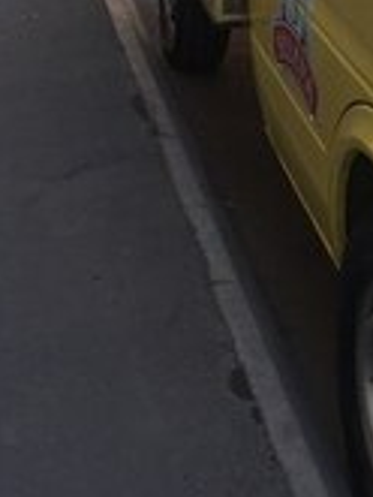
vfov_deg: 21.1
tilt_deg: -10.9
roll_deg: -2.3
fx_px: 1248
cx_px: 382
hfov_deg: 16.6
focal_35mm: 87
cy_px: -81
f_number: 2.2
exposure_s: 1/253
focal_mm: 4.15
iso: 32
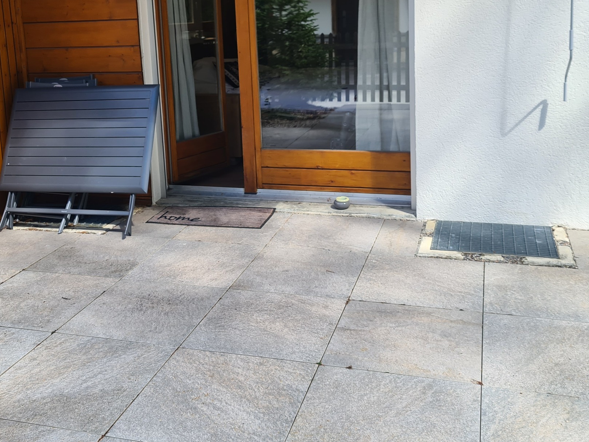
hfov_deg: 45.7
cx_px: 268
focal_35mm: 41
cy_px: 122
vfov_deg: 34.5
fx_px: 698
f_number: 1.8
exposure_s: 1/387
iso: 50
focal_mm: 5.4
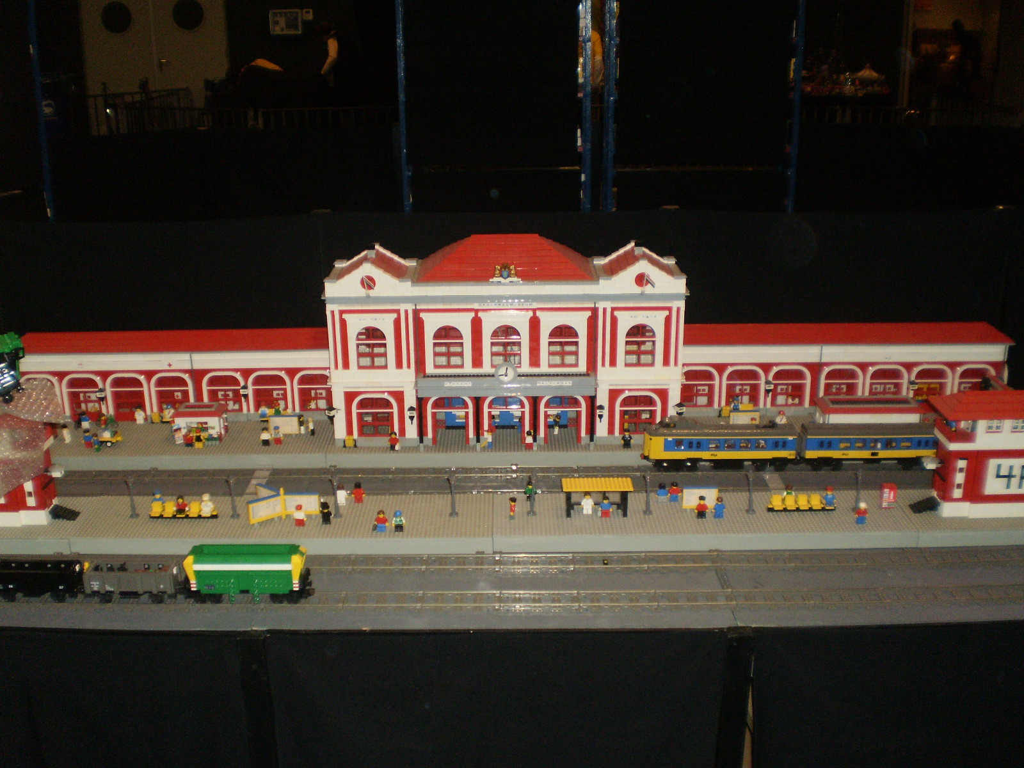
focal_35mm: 36
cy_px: 384
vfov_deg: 39.7
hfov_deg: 51.4
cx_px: 512
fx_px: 1065
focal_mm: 6.3
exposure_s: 1/30
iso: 160
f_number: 3.1
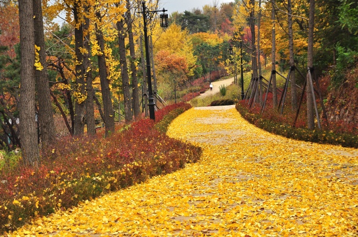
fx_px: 774
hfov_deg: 26.0
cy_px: 118
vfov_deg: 17.4
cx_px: 179
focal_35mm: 78
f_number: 4.8
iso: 500
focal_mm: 52
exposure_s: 1/60
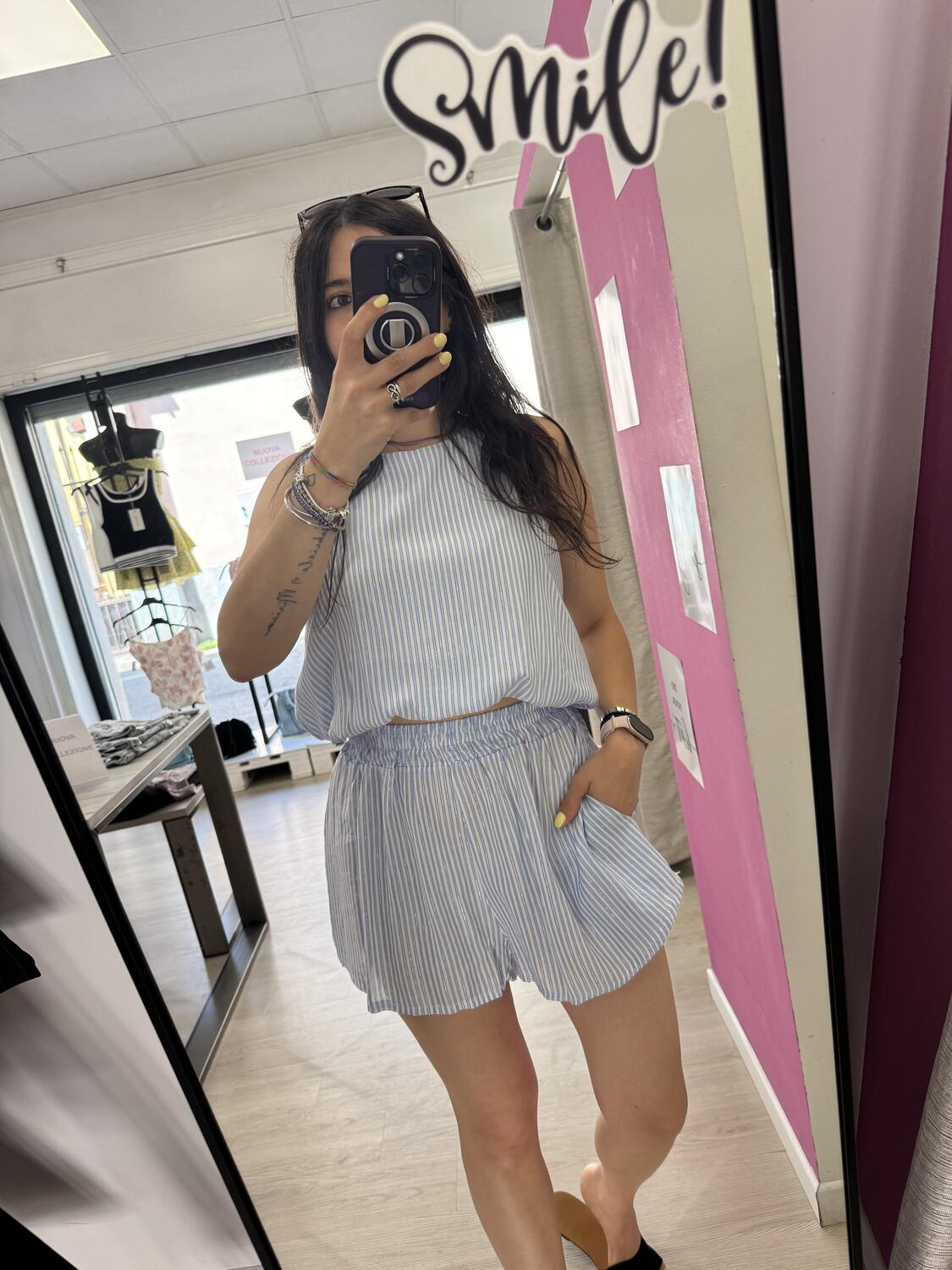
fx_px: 880
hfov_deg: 56.8
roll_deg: +12.4
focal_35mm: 24
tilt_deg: -32.0
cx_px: 476
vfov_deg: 71.6
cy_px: 635
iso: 100
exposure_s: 1/160
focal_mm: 6.76
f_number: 1.78
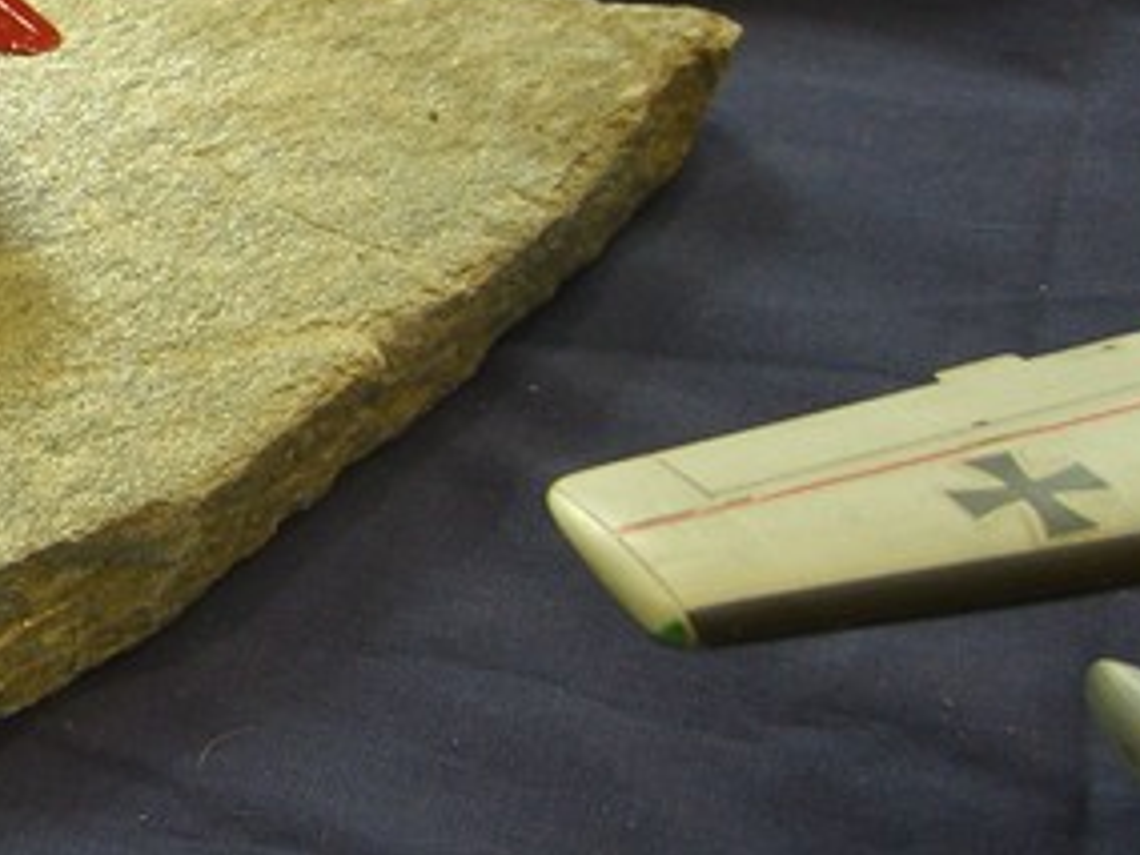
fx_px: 3524
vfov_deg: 13.7
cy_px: 140
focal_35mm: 107
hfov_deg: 17.3
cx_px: -345
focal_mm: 7.9
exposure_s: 1/40
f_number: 2.8
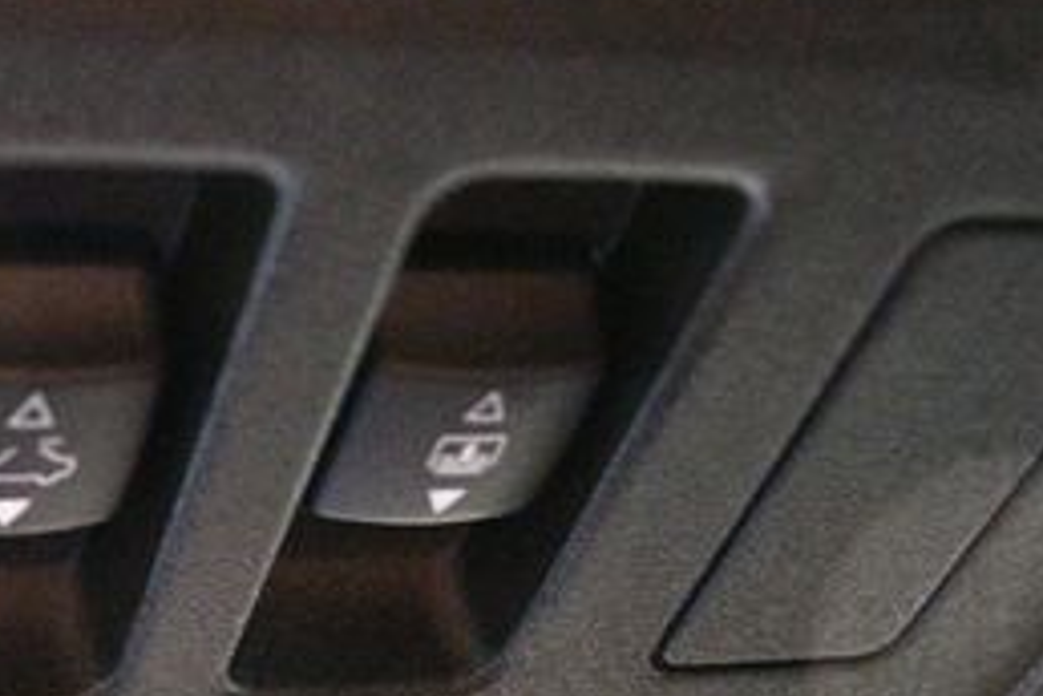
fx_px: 1941
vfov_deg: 20.2
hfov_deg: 27.4
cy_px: 482
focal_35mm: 67
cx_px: -113
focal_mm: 18
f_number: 3.5
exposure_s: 1/40
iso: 12800
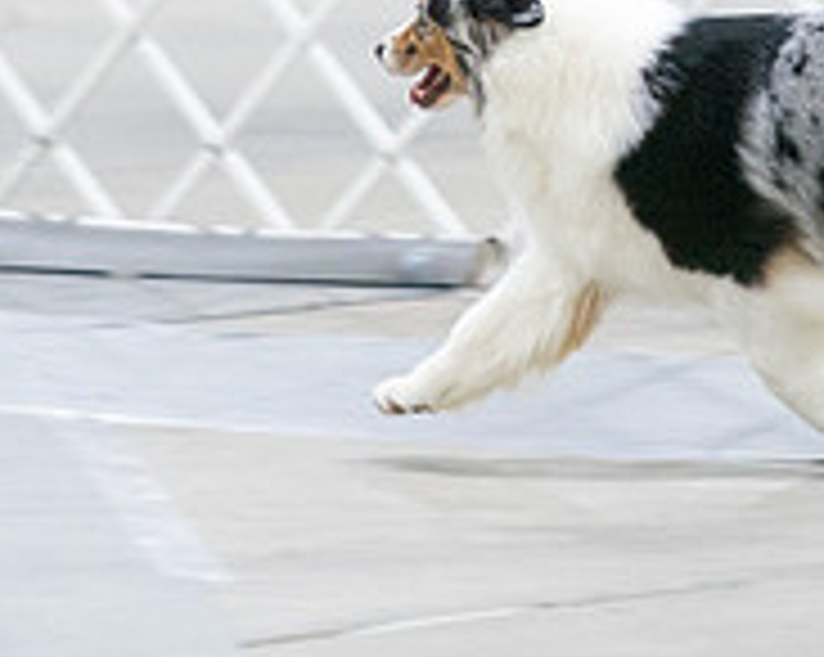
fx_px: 16882
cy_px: -256
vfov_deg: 2.2
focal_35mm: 693
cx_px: 457
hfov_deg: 2.8
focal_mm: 200
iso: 4000
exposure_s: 1/200
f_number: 2.8
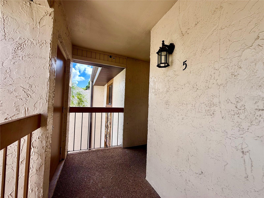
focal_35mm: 14
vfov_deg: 85.7
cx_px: 132
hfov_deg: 102.1
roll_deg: -2.3
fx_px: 107
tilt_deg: +2.6
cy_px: 99
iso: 50
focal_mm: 2.22
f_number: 2.2
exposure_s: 1/324
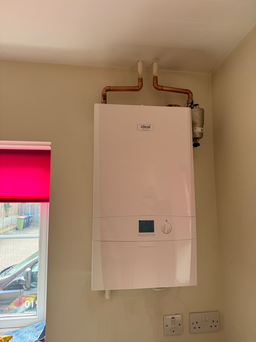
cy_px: 171
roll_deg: -0.4
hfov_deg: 56.8
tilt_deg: +6.1
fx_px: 237
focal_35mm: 24
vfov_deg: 71.6
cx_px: 128
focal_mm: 6.86
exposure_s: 1/172
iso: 100
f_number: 1.78
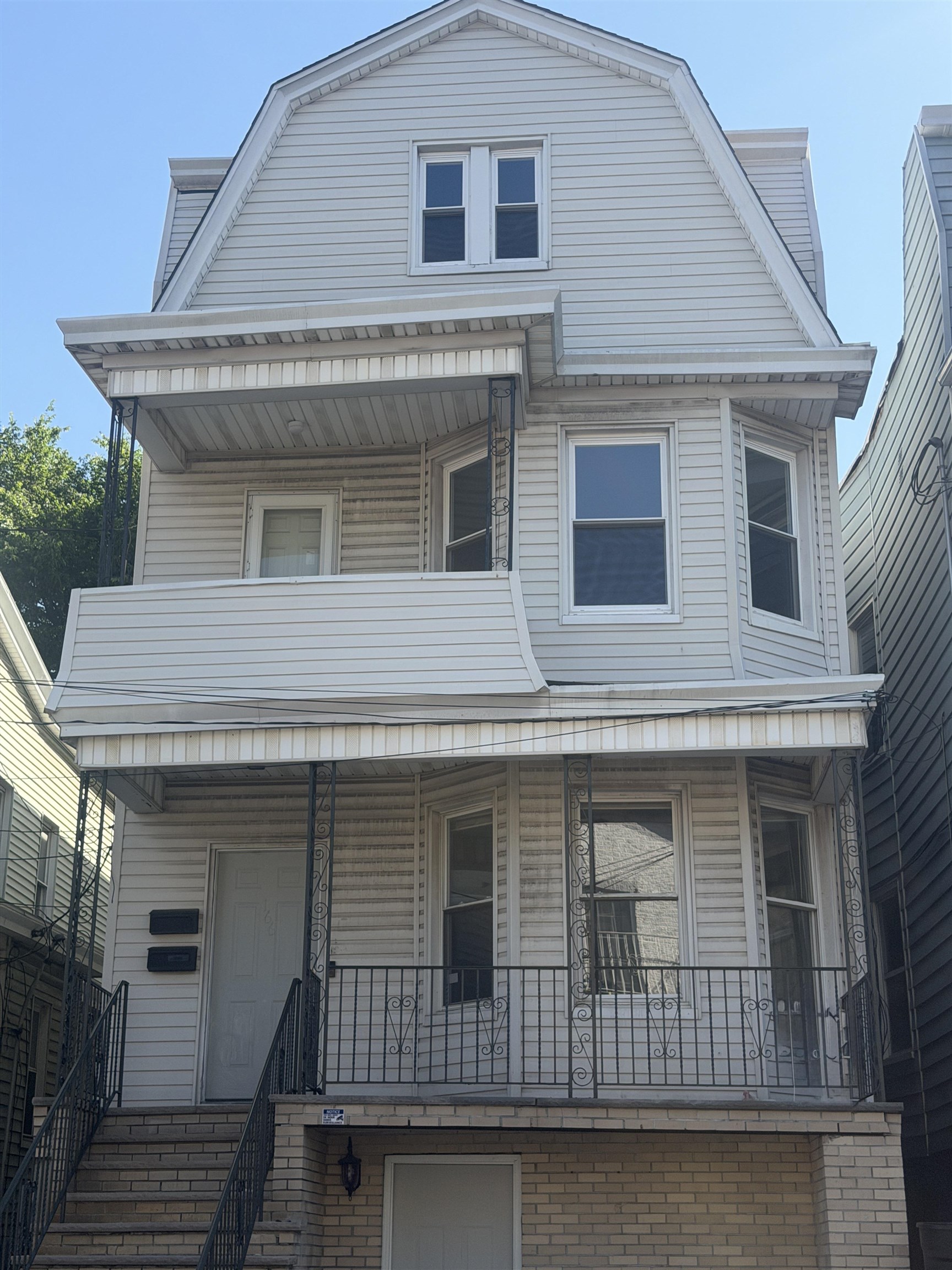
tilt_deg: +18.0
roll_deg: -0.8
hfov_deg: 30.3
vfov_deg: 39.7
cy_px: 635
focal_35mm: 48
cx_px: 476
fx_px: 1760
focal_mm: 6.76
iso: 64
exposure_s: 1/2033
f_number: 1.78
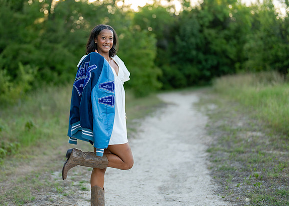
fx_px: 517
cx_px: 106
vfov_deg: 22.5
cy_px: 85
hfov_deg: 31.1
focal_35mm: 63
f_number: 1.2
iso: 100
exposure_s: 1/1000
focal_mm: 50
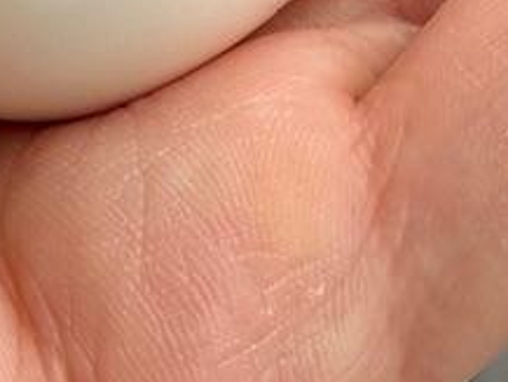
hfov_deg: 6.9
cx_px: 611
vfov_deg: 5.1
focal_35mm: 283
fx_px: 4155
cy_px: -473
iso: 64
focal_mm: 6.86
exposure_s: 1/303
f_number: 1.78
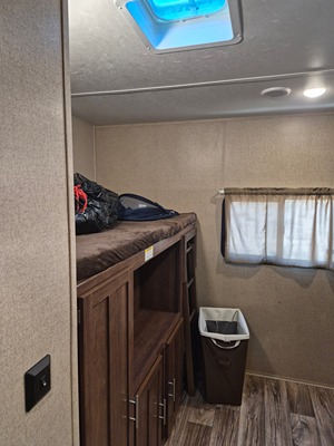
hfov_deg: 58.9
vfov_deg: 73.9
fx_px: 296
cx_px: 167
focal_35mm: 23
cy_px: 223
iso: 640
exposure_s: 1/120
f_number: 1.8
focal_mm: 5.4
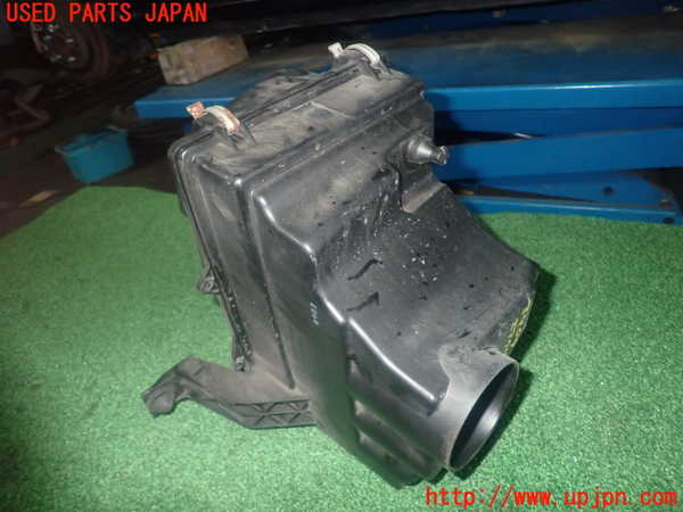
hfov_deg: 69.4
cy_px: 256
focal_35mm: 25
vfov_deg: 54.9
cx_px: 342
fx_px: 493
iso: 500
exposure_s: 1/30
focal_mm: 4.5
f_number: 5.6
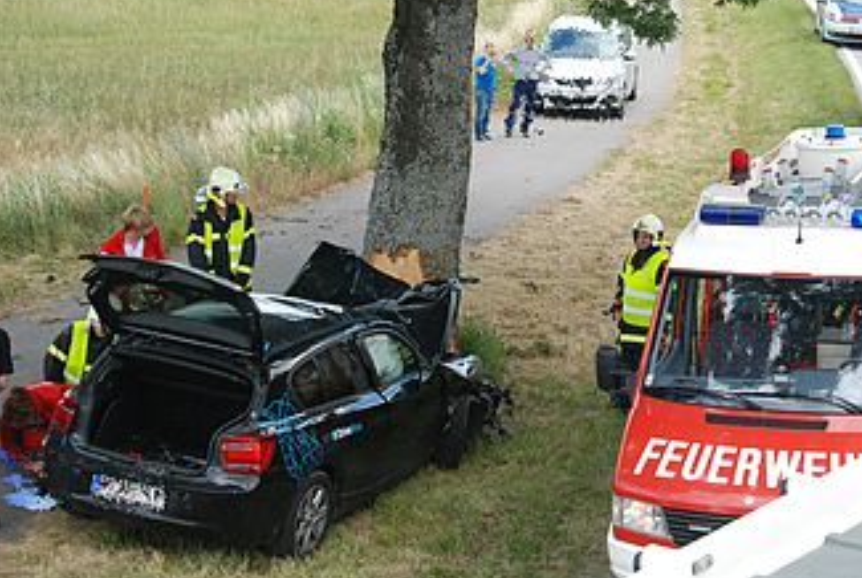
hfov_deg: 26.2
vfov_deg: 17.8
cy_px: 213
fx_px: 1841
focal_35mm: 77
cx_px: 561
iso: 1000
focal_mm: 35
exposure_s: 1/400
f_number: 10
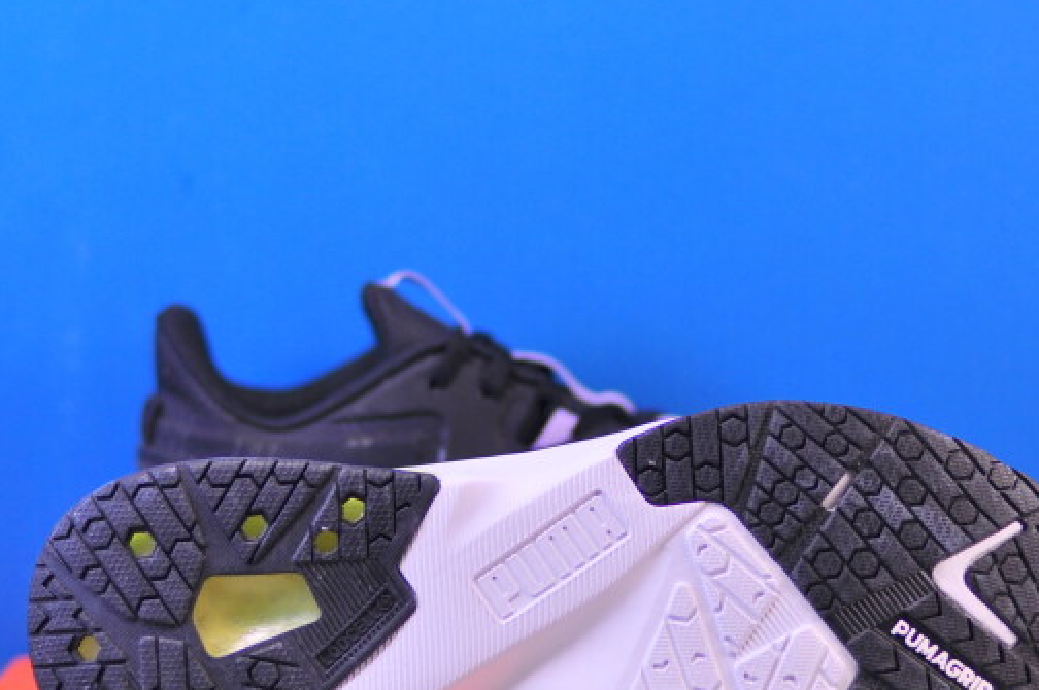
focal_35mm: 119
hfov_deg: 17.2
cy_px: 353
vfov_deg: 11.5
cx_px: 552
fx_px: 3431
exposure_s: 1/320
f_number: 2
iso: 250
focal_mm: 50
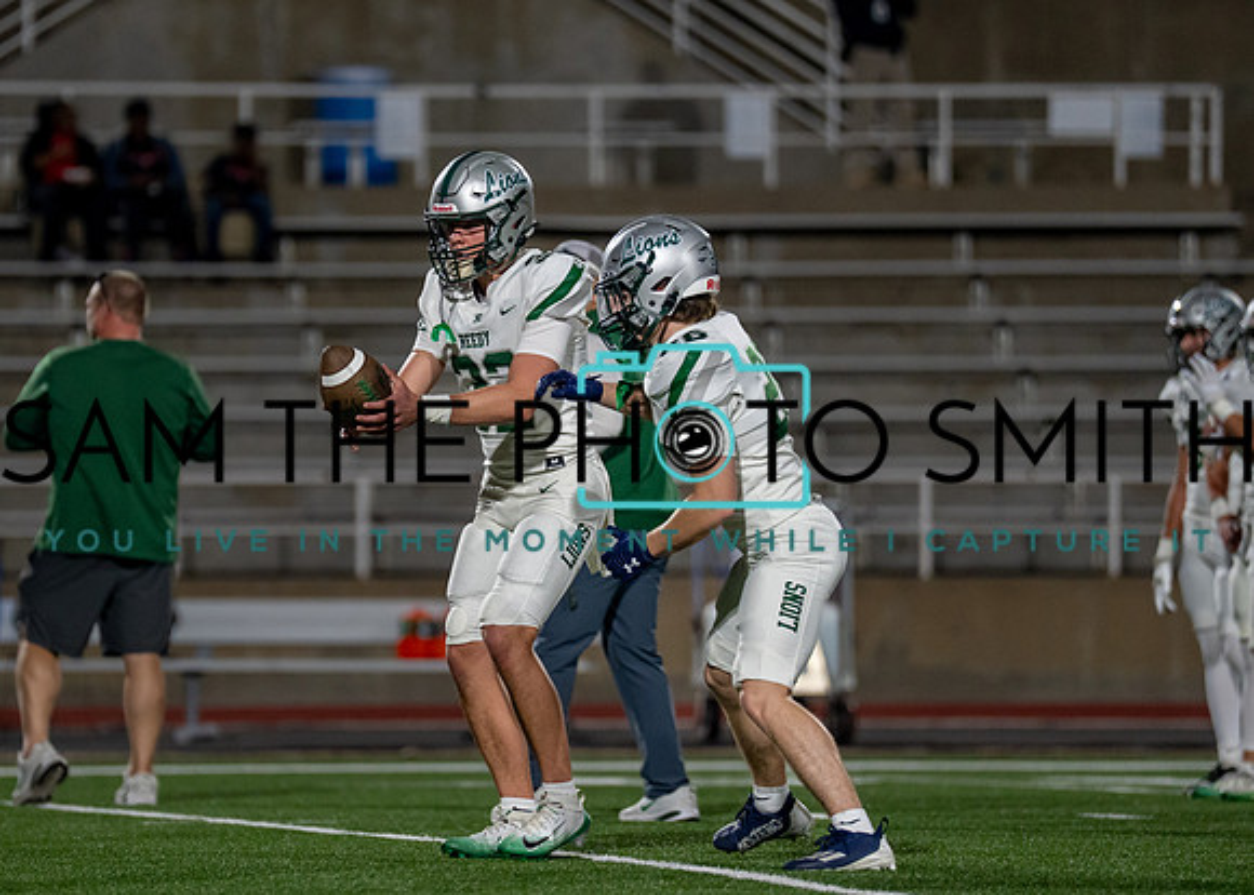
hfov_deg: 6.4
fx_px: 11200
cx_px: 442
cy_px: 416
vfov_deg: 4.6
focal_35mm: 315
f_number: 2.8
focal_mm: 200
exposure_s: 1/1000
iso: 2000
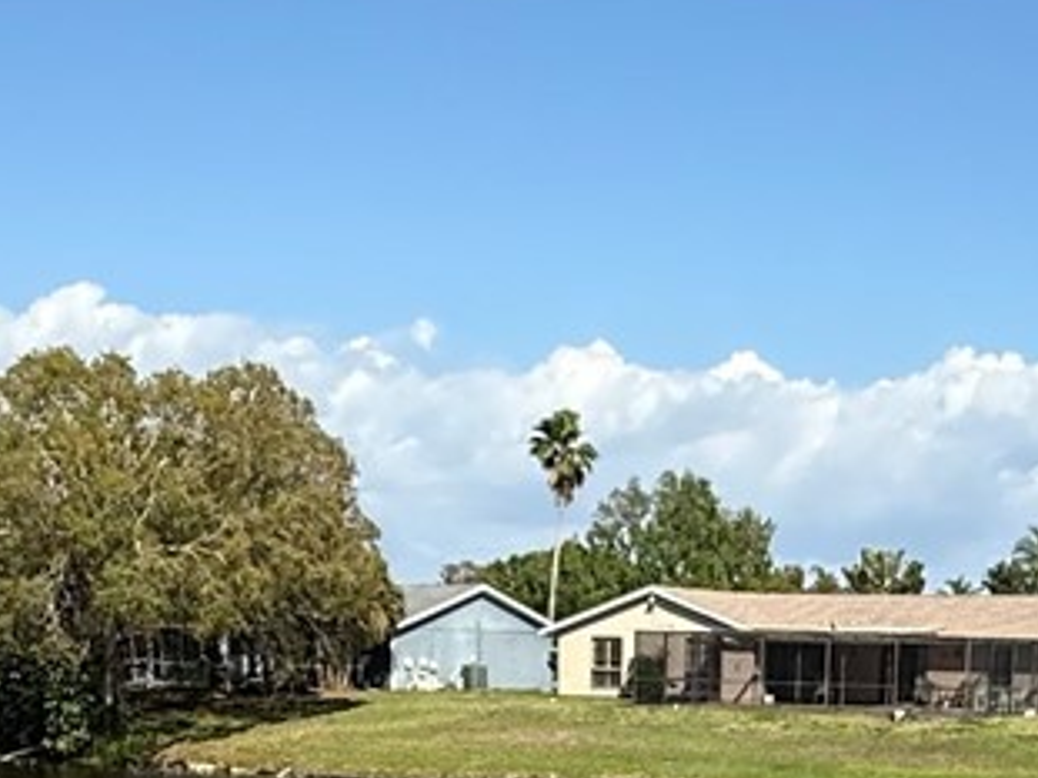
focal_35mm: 72
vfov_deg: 17.4
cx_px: 624
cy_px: 1312
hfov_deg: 27.0
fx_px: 2158
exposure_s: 1/2165
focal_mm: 2.22
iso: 50
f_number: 2.2
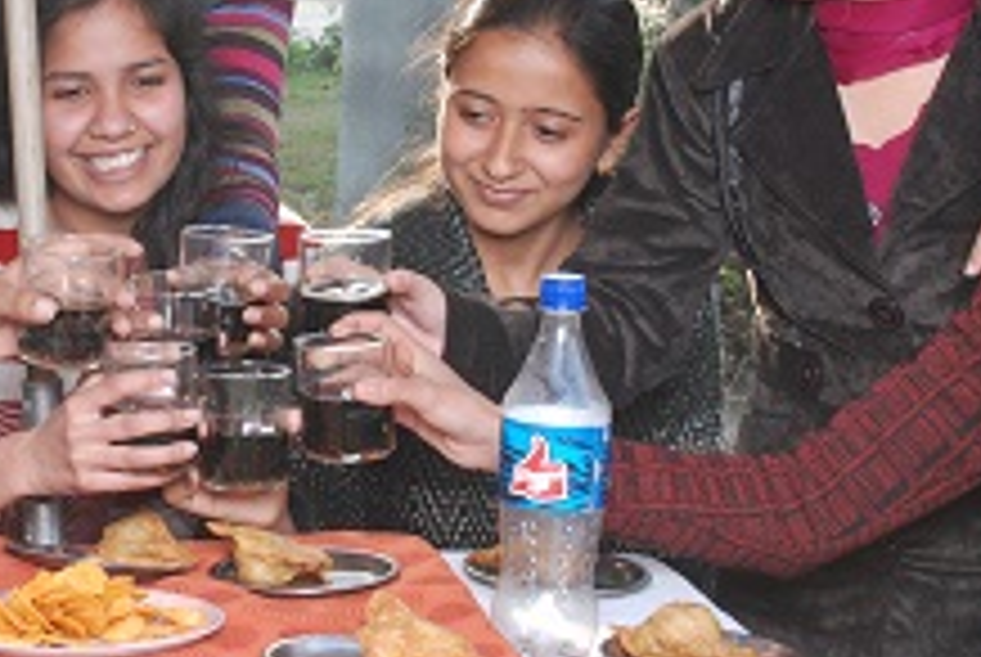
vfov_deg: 11.4
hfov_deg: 16.9
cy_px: 207
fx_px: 3278
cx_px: 234
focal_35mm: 120
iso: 320
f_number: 8
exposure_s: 1/80
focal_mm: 35
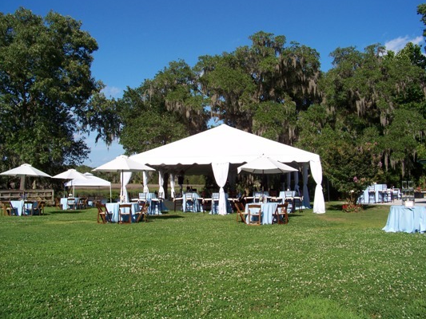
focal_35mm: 34
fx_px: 419
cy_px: 160
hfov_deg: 53.9
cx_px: 215
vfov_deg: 41.8
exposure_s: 1/640
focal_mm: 5.85
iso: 64
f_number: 4
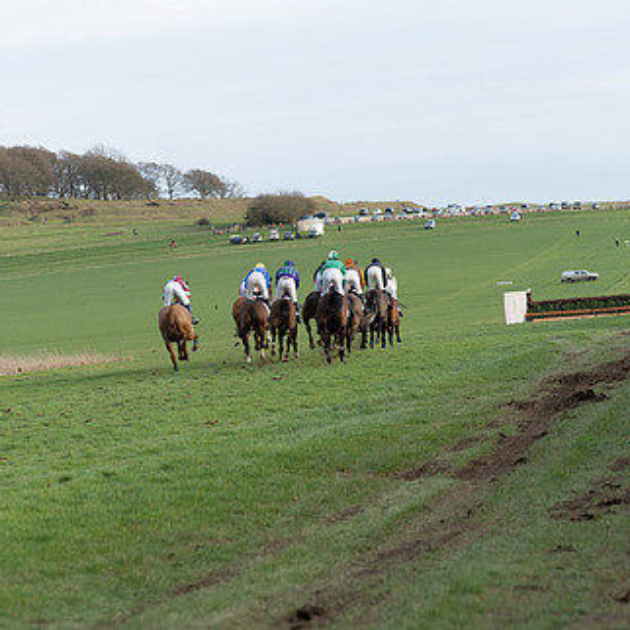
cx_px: 196
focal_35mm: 162
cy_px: 313
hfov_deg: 10.8
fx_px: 3336
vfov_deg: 10.8
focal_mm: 106
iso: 400
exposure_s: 1/1000
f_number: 4
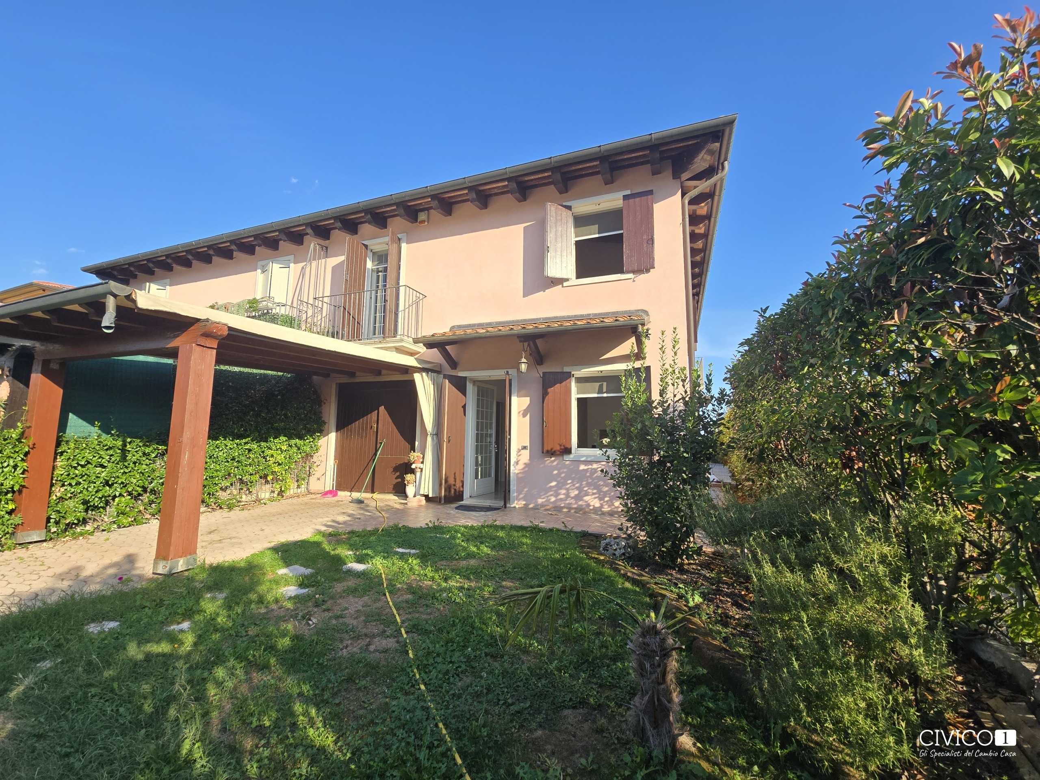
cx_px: 520
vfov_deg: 89.9
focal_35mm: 13
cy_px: 390
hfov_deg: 106.2
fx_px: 391
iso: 50
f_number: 2.2
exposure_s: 1/1154
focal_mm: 2.2
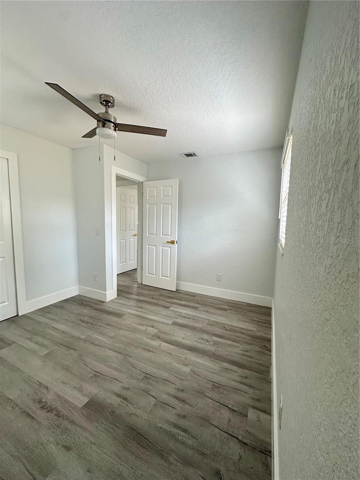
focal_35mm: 14
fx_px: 194
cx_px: 180
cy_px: 240
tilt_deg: -4.9
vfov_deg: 102.1
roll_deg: -2.1
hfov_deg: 85.7
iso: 160
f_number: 2.2
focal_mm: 2.22
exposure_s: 1/99
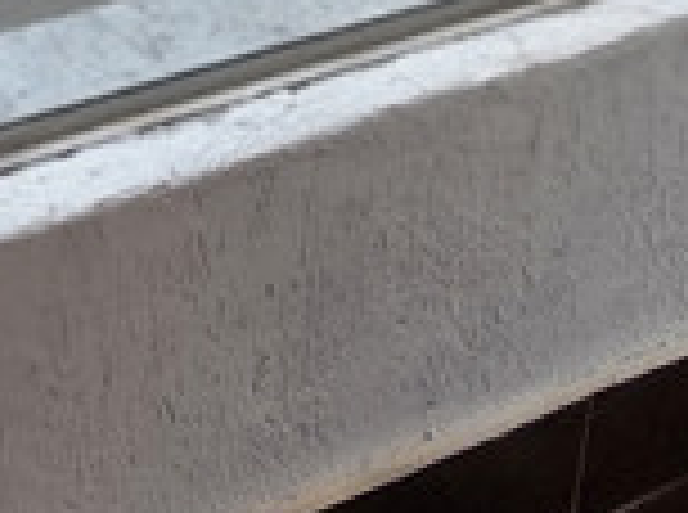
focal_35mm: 92
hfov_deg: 20.7
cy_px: -882
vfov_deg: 11.6
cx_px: 13
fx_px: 1824
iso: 50
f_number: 1.9
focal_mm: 2.2
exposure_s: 1/120
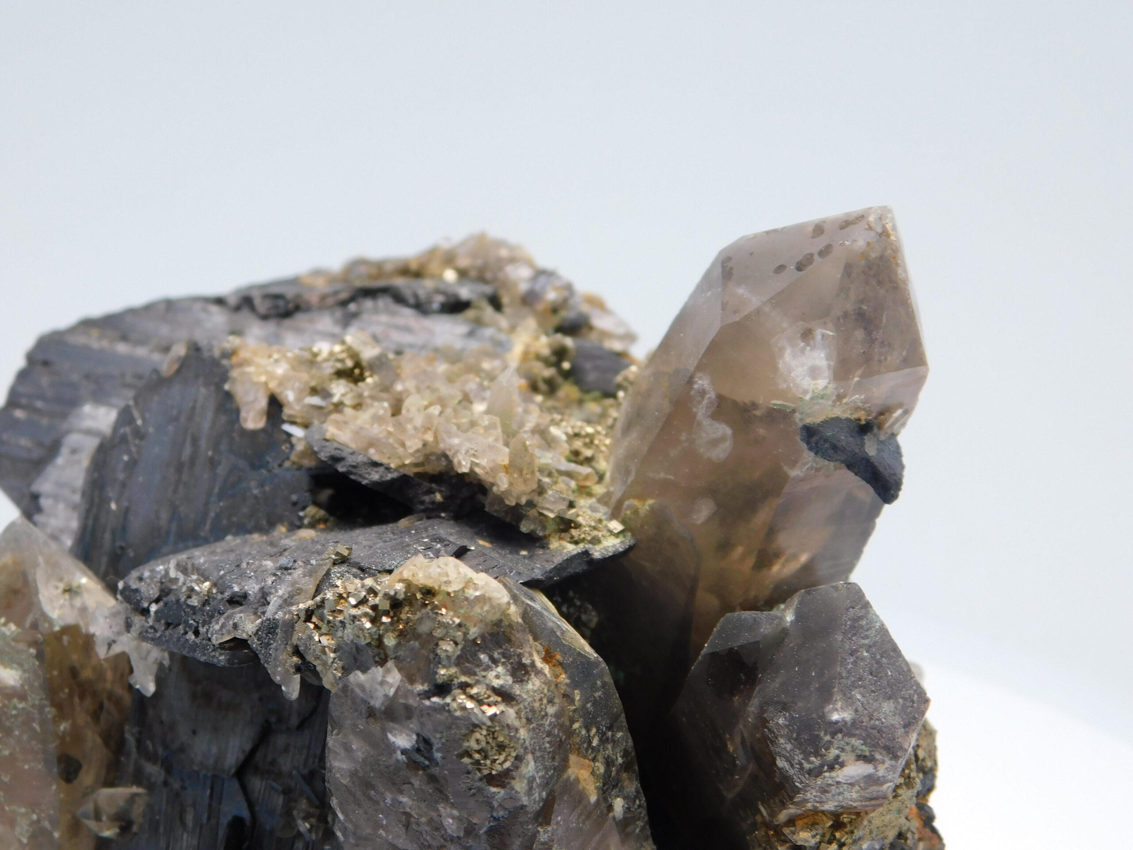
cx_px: 566
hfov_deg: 29.4
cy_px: 425
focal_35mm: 66
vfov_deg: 22.3
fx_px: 2160
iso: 125
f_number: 4.2
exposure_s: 1/100
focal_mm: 11.7
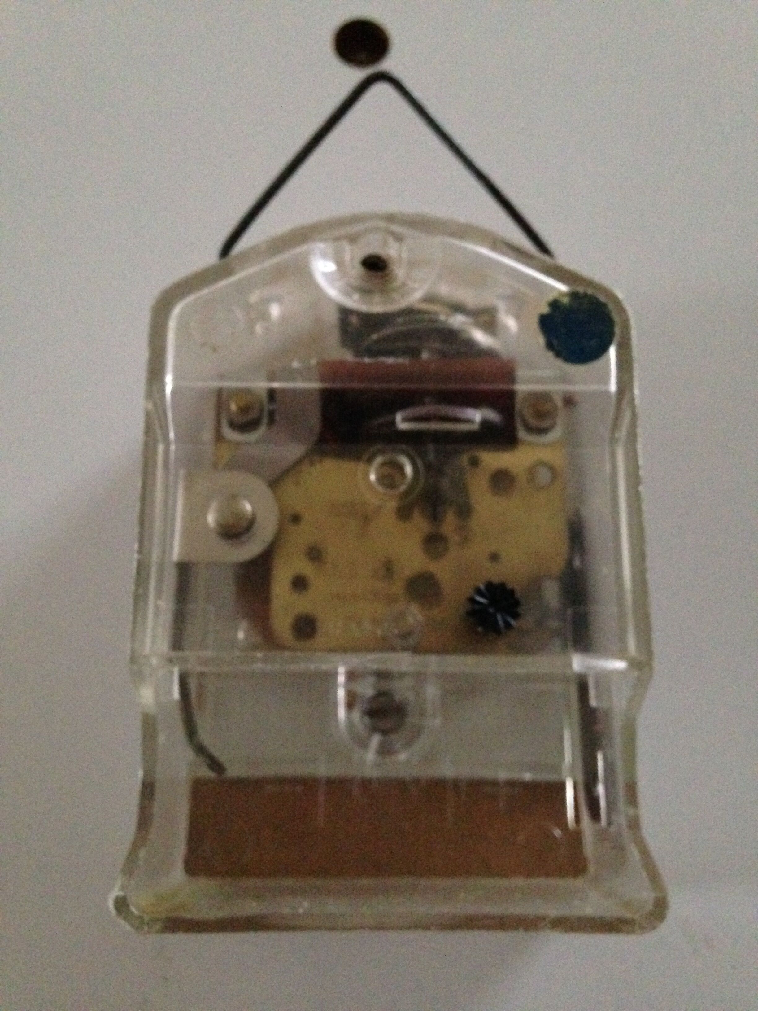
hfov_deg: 42.9
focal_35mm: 33
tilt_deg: -74.6
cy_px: 506
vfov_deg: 55.4
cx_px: 379
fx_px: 963
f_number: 2.4
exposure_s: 1/15
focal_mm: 4.12
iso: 800
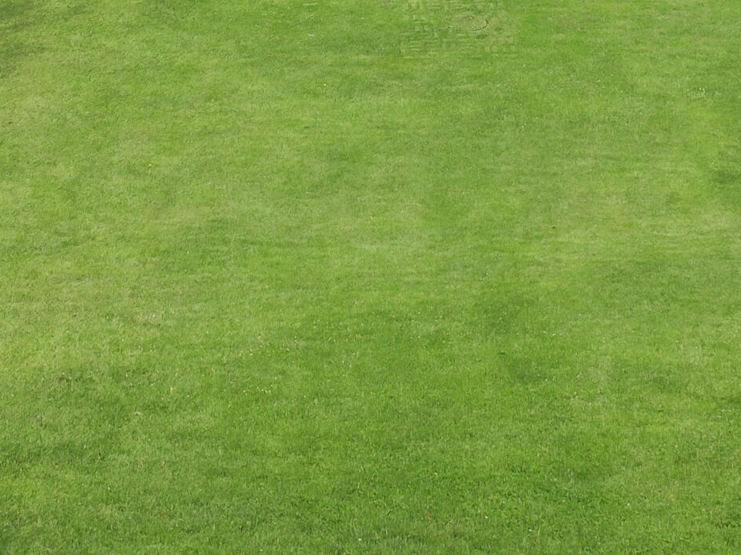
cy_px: -143
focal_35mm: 77
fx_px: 1647
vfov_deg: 18.0
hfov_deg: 25.3
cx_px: 342
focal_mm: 12.29
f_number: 2.8
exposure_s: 1/3200
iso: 130
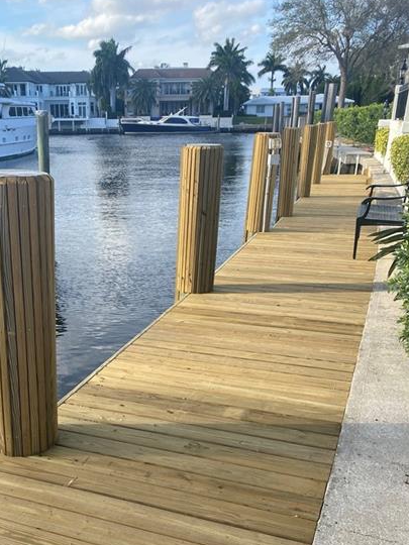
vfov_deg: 49.1
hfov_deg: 38.1
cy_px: 373
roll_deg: +1.1
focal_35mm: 37
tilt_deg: -21.2
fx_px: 583
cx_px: 127
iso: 32
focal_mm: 4.25
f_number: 1.8
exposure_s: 1/1083
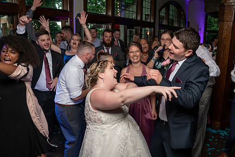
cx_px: 131
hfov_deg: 58.6
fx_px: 209
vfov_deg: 41.0
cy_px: 89
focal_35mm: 32
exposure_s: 1/200
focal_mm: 24
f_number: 5.6
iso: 2000
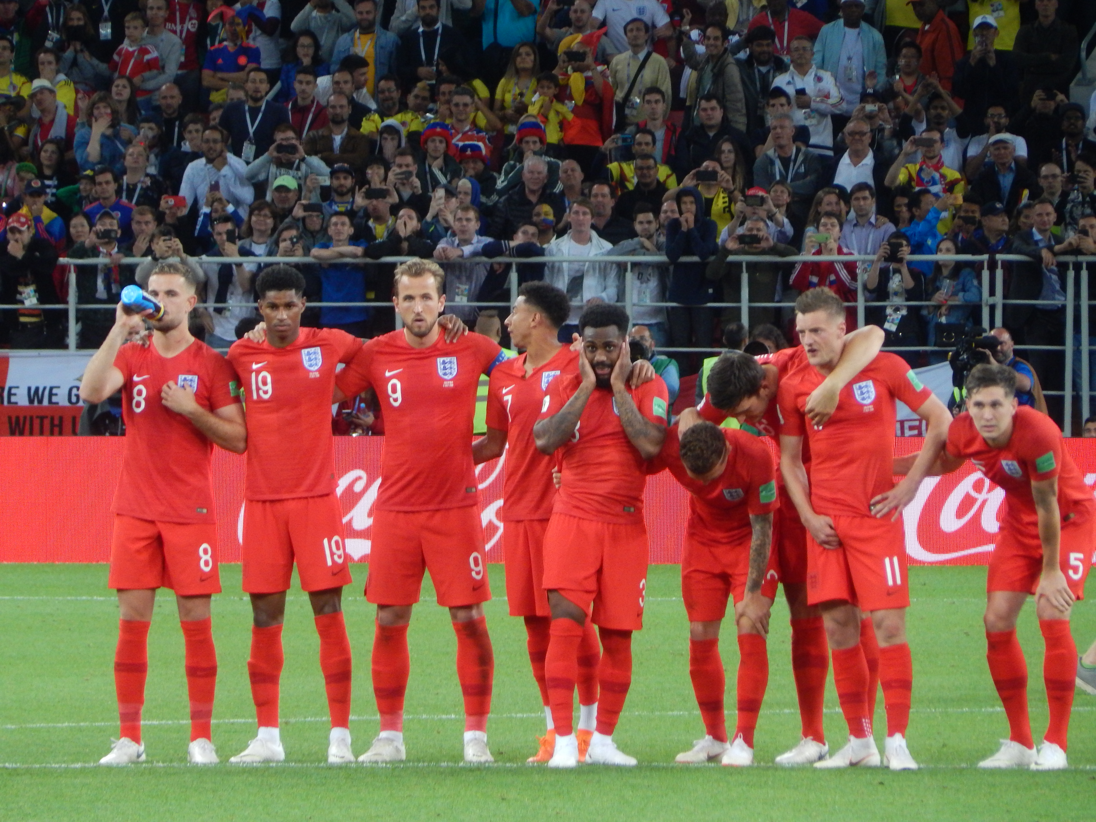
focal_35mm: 596
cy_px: 411
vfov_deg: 2.5
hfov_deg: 3.3
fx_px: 18870
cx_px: 548
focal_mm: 107.1
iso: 400
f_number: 5.8
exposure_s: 1/100
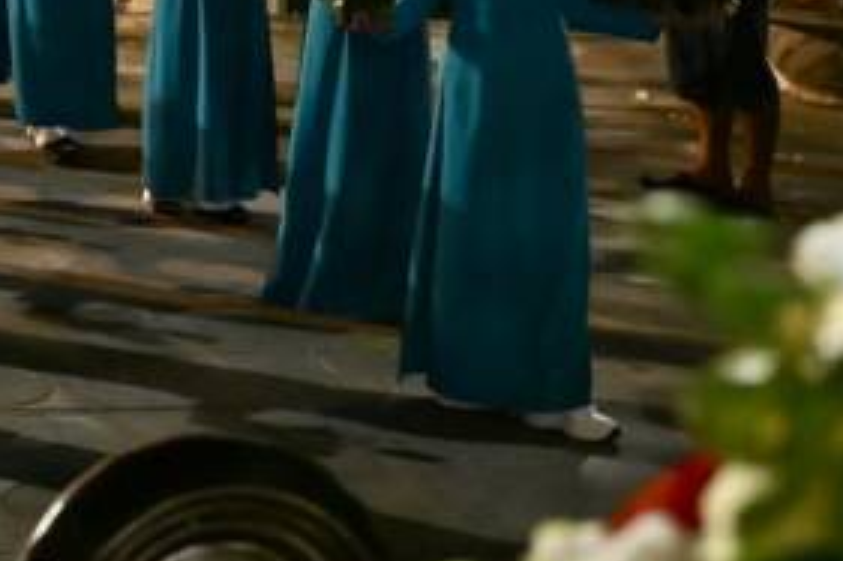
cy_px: -399
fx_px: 2952
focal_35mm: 126
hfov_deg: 13.6
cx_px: -900
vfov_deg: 10.3
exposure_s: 1/60
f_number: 2.8
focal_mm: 29.5
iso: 10000
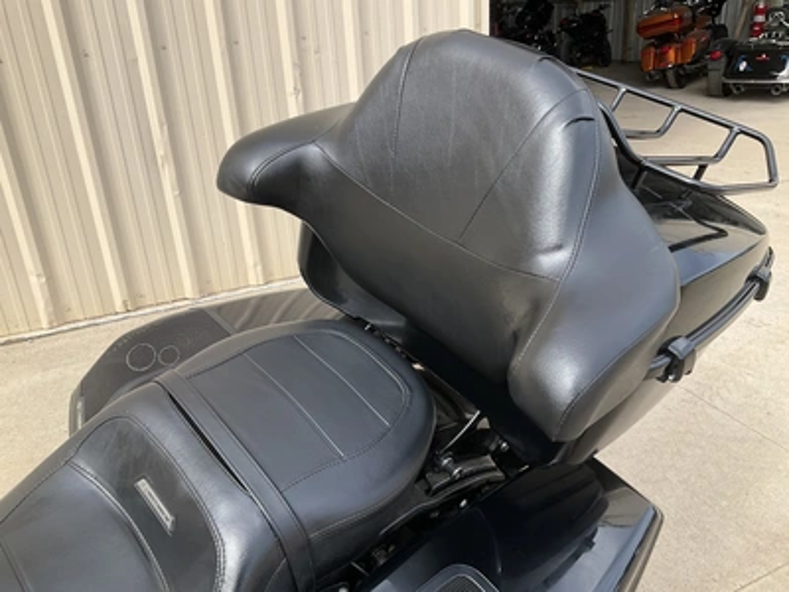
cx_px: 394
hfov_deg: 61.7
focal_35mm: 29
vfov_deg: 48.2
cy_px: 296
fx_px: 661
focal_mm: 3
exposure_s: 1/855
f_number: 1.8
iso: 25
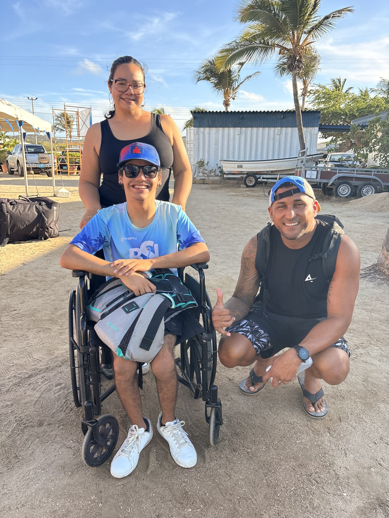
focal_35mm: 26
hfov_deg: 53.1
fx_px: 390
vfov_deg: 67.3
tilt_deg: -13.9
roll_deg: -2.2
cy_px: 259
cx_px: 194
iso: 64
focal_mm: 5.96
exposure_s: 1/414
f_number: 1.6
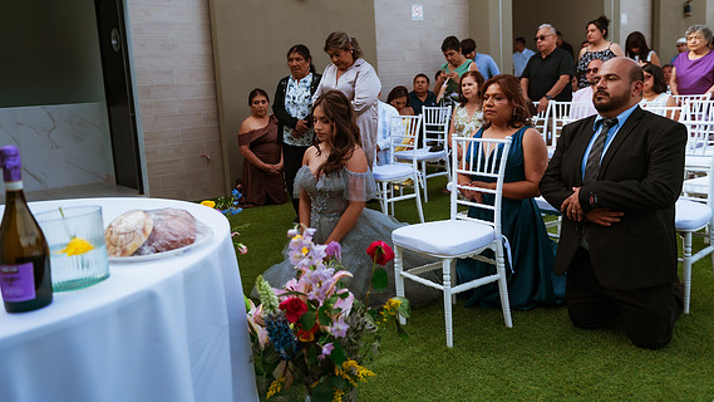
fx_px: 587
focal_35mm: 31
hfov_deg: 62.6
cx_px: 354
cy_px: 170
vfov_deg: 37.7
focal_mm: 29
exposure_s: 1/1250
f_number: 2.8
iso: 100
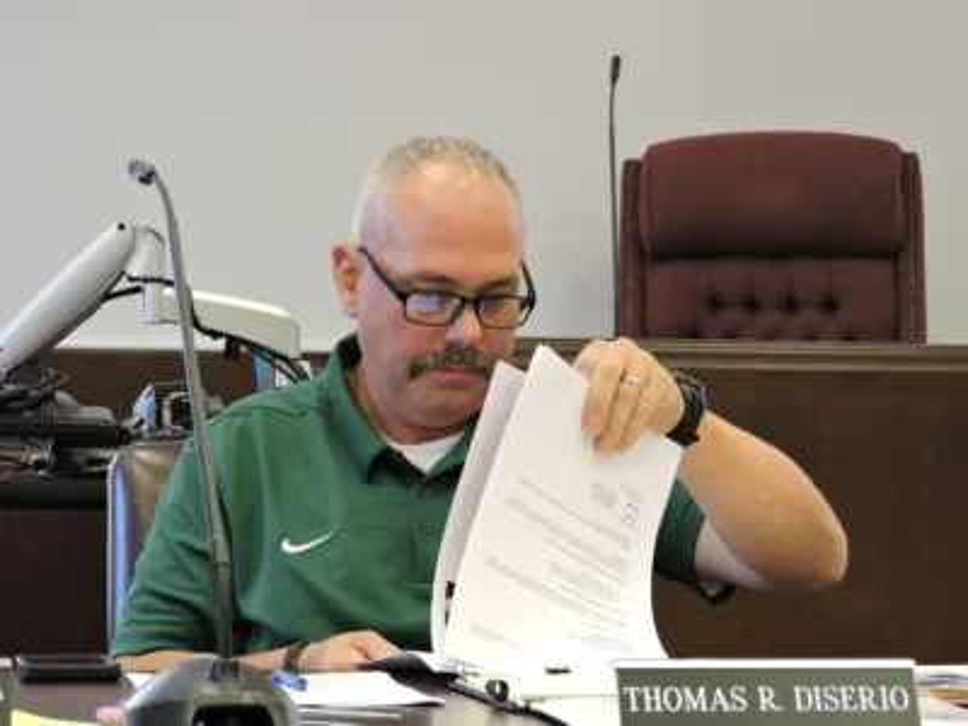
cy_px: 363
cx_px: 484
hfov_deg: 14.6
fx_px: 3775
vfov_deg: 11.0
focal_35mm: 135
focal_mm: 24.1
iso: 400
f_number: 4.3
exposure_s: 1/40
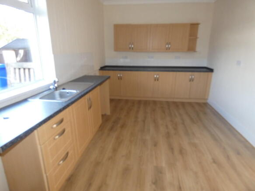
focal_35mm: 20
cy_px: 96
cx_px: 128
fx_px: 147
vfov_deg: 66.0
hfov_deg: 81.8
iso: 250
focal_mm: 3.6
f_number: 2.8
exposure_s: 1/60
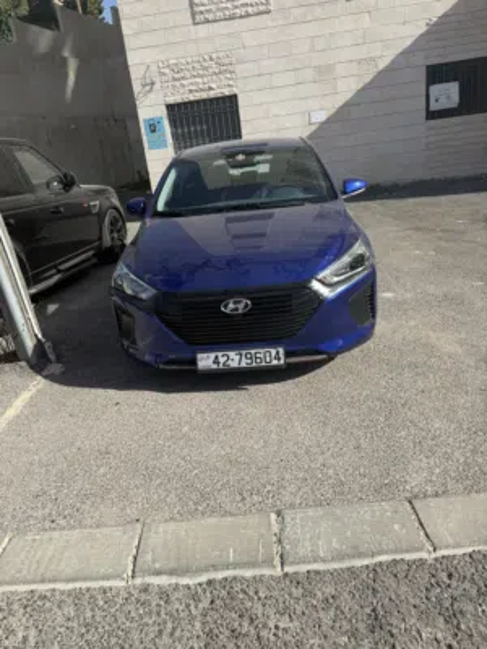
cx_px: 244
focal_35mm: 24
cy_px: 324
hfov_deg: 56.8
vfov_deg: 71.6
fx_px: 450
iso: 80
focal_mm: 6.76
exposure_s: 1/4405
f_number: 1.78
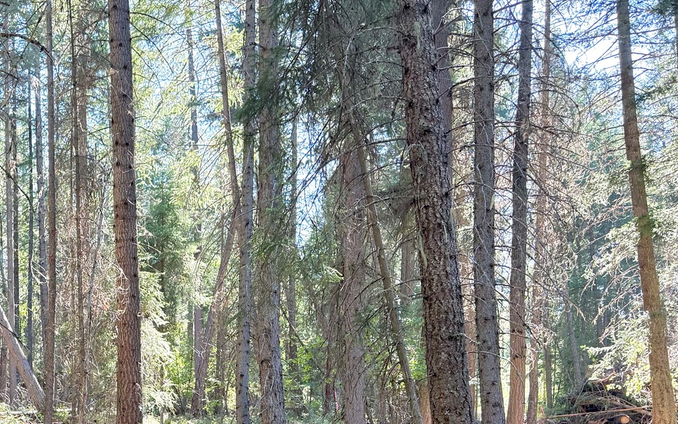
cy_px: 448
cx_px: 116
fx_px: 906
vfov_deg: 24.8
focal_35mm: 49
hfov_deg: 39.1
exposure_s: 1/220
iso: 100
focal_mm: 6.76
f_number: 1.78
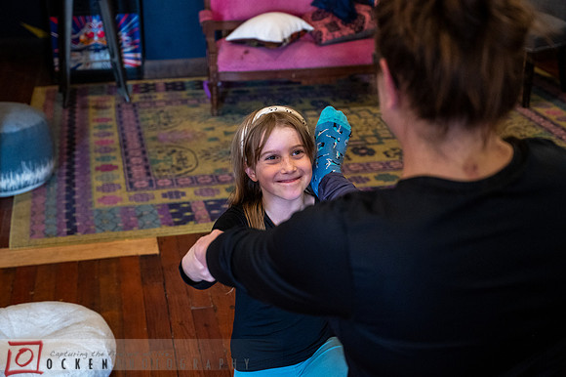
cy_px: 188
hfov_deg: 37.5
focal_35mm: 53
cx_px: 283
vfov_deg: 25.5
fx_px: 833
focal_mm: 53
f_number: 4
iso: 3200
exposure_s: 1/125
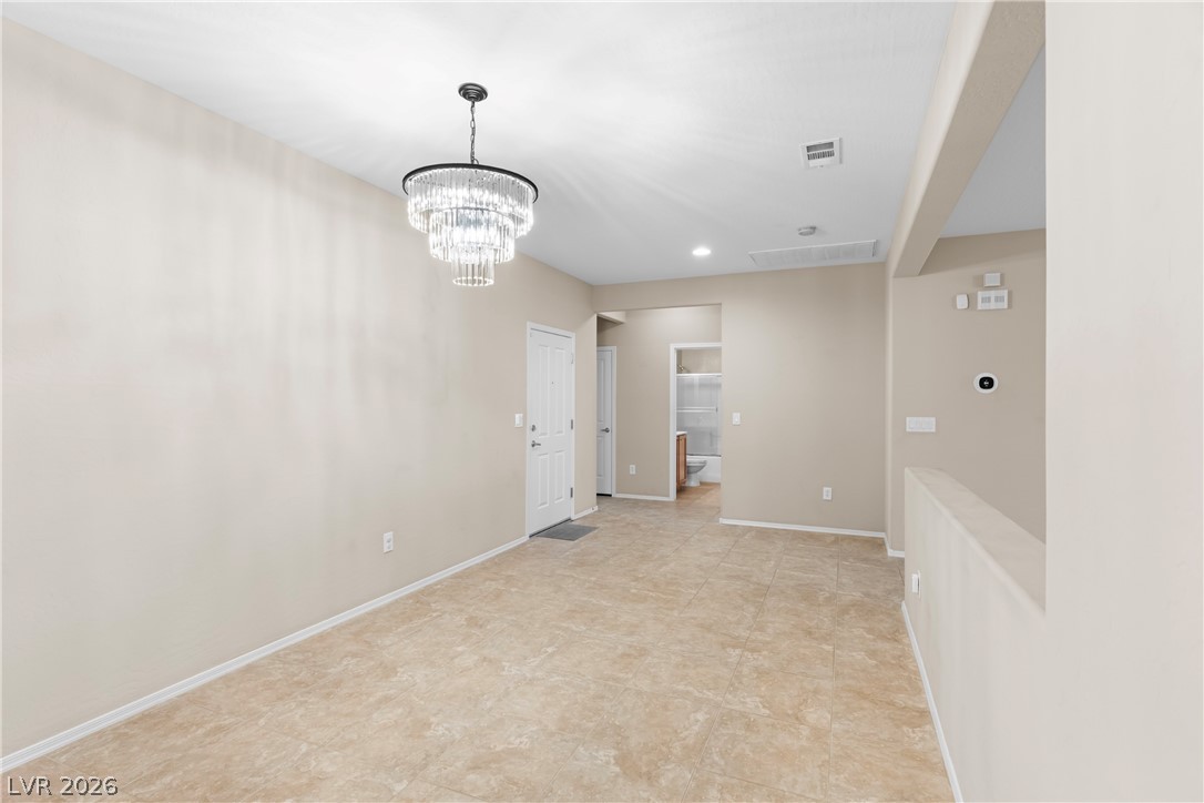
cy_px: 402
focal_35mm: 17
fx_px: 569
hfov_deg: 93.3
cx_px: 602
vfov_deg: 70.4
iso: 400
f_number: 8
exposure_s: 1/3
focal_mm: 17
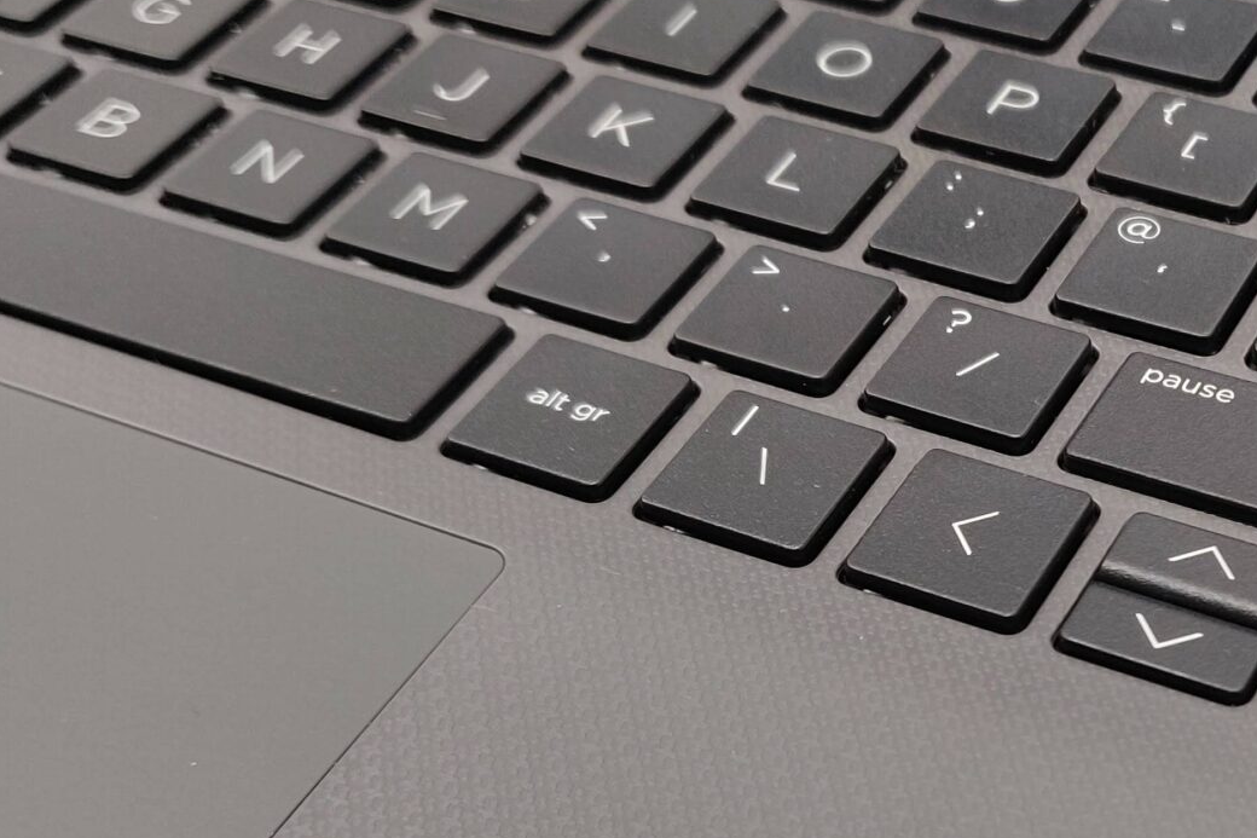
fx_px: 2234
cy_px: 584
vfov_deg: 21.1
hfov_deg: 30.2
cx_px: 1097
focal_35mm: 64
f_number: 1.7
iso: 160
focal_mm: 4.25
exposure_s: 1/50
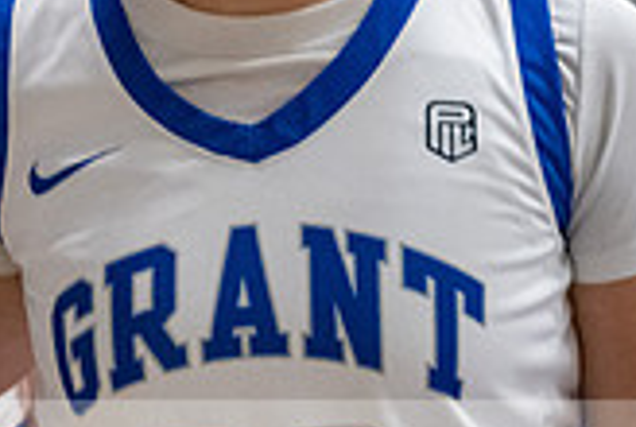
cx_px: -323
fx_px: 2761
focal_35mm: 156
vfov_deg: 8.8
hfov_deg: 12.5
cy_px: 125
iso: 18000
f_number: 8
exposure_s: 1/200
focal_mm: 40
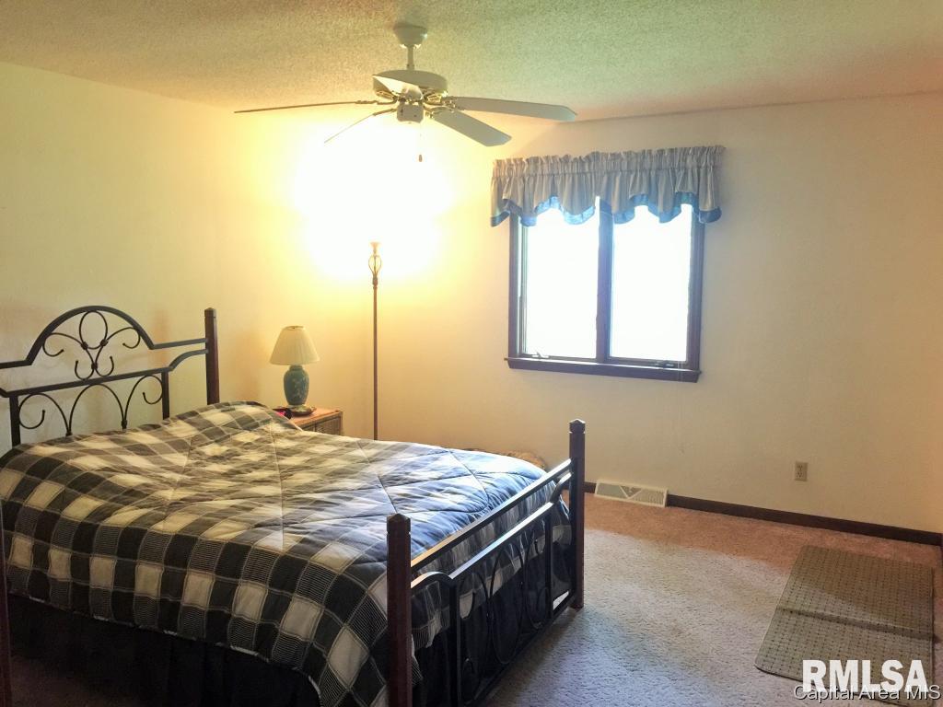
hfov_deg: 61.7
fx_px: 790
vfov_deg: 48.2
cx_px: 472
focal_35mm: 29
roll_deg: -0.2
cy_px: 354
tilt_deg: -5.5
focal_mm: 4.15
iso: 125
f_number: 2.2
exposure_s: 1/4
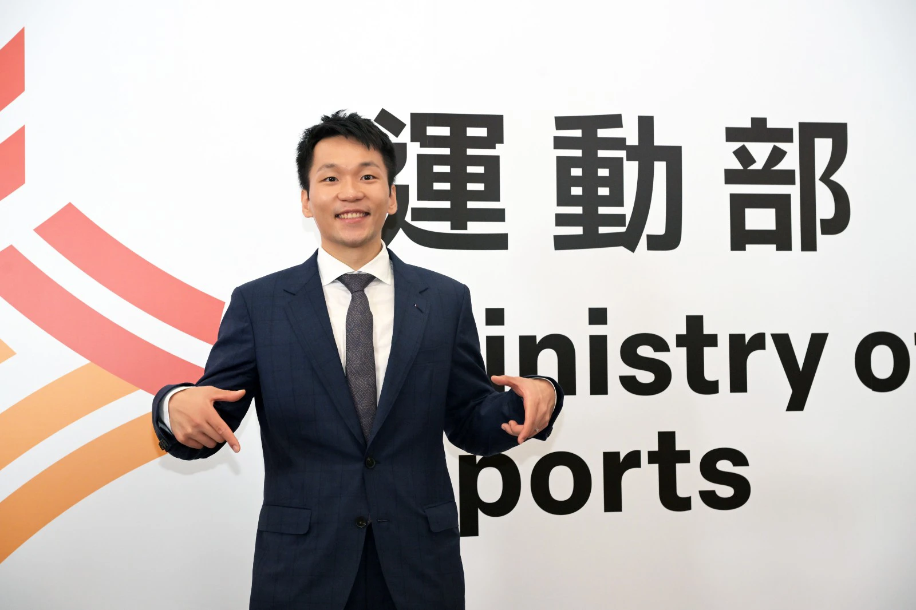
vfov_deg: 20.9
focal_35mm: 65
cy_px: 305
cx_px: 458
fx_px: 1653
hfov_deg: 31.0
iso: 2000
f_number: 5.6
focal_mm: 65
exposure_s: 1/200
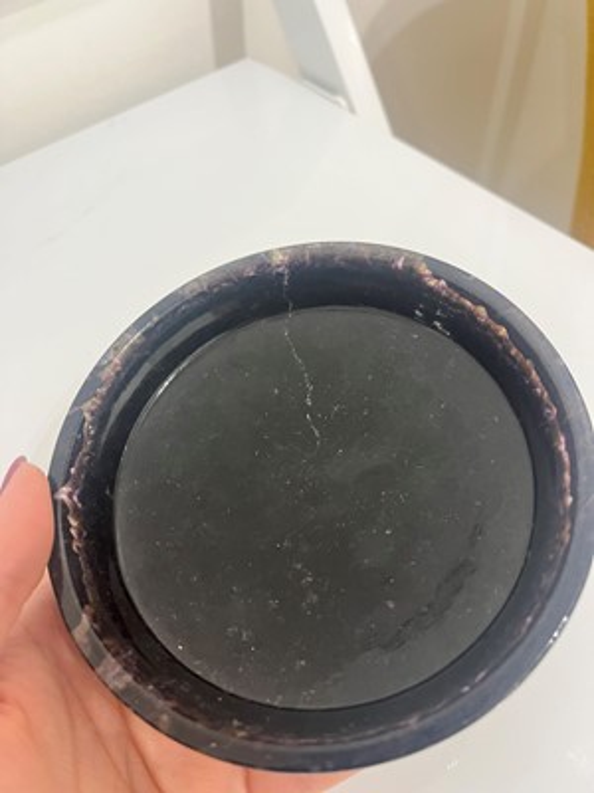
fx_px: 595
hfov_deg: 53.1
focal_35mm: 26
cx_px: 297
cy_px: 396
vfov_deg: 67.3
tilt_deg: -53.7
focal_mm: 5.1
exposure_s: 1/50
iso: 400
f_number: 1.6
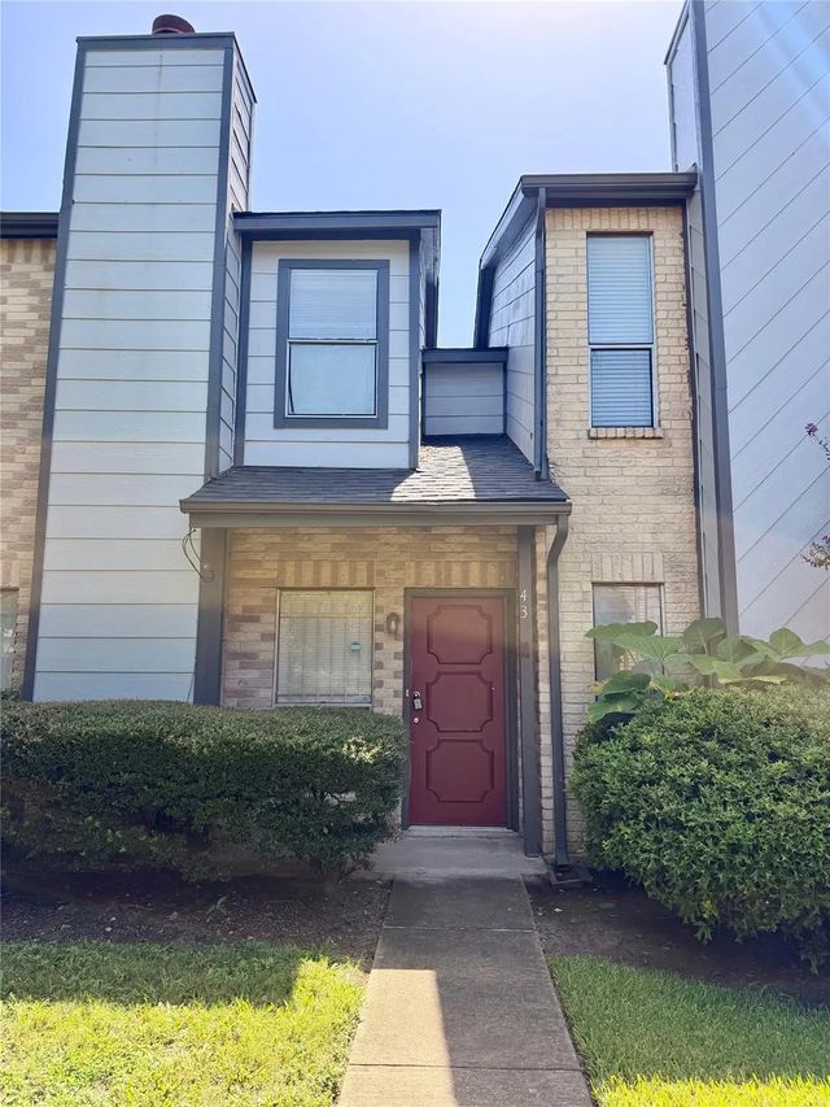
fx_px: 767
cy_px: 554
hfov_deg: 56.8
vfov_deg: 71.6
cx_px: 415
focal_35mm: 24
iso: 100
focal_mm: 6.76
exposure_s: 1/1553
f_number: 1.78
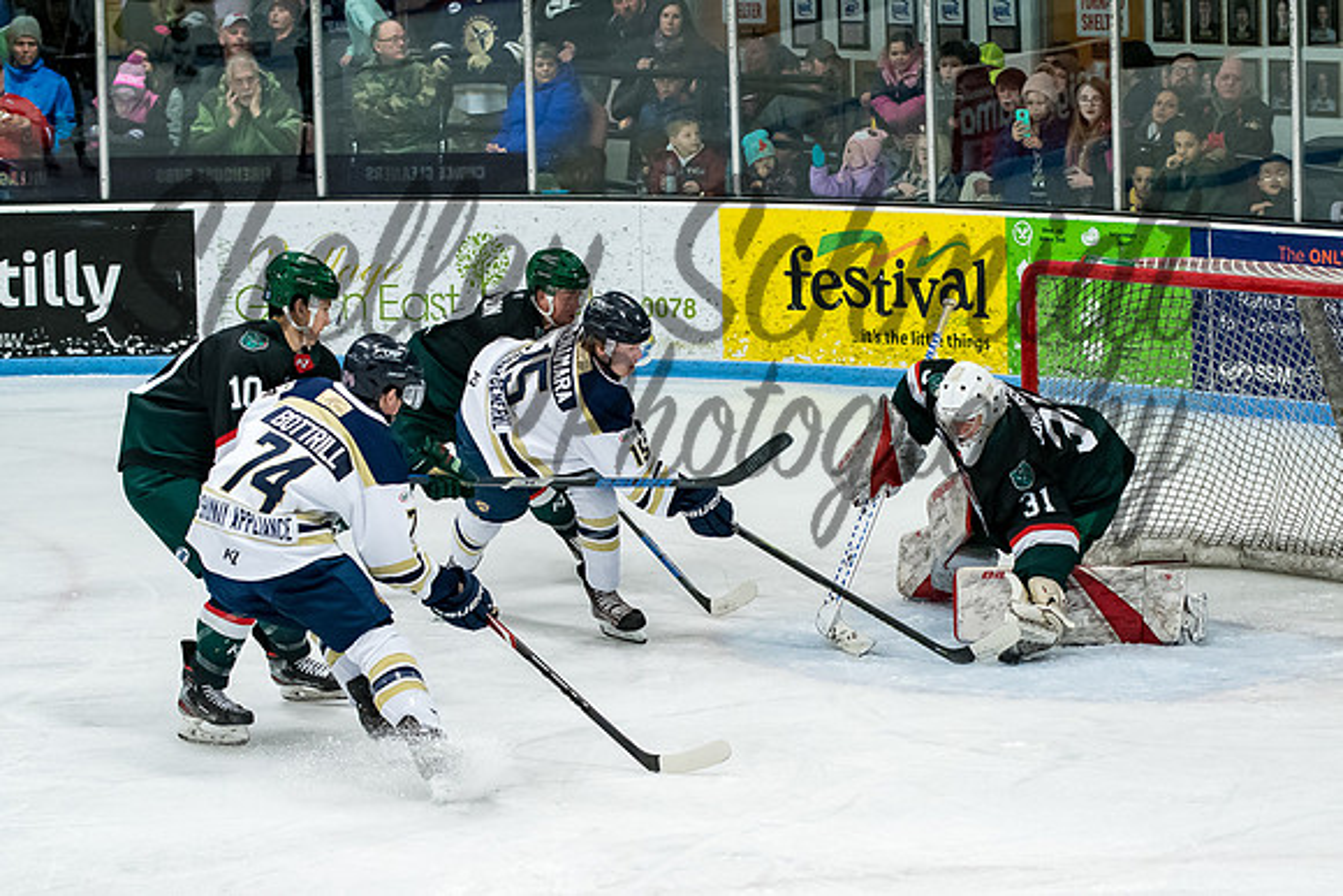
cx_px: 840
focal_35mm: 131
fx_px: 4906
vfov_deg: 10.4
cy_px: 547
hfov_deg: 15.6
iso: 2500
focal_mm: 70
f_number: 3.5
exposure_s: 1/800
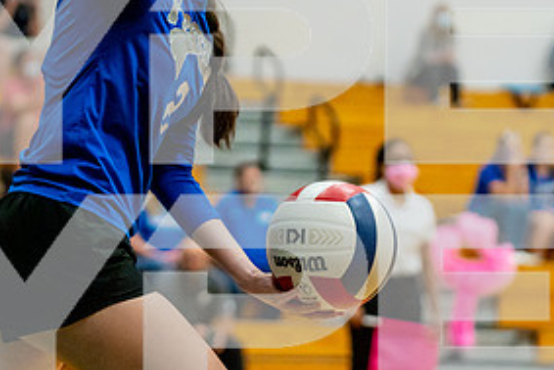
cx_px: 112
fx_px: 2402
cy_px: 62
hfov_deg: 13.1
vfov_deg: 8.8
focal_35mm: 156
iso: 2500
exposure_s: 1/2500
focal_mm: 76
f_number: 2.8
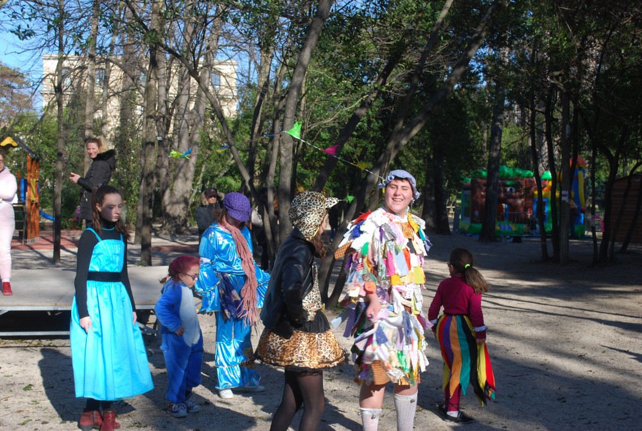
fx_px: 858
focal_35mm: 48
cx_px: 321
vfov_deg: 28.2
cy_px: 216
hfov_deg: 41.0
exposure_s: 1/160
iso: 100
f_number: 6.3
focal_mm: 32
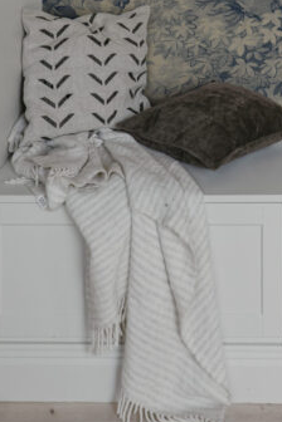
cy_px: -112
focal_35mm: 59
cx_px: 240
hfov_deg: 22.6
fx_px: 693
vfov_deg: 28.5
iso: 640
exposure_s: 1/60
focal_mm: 22
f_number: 6.3
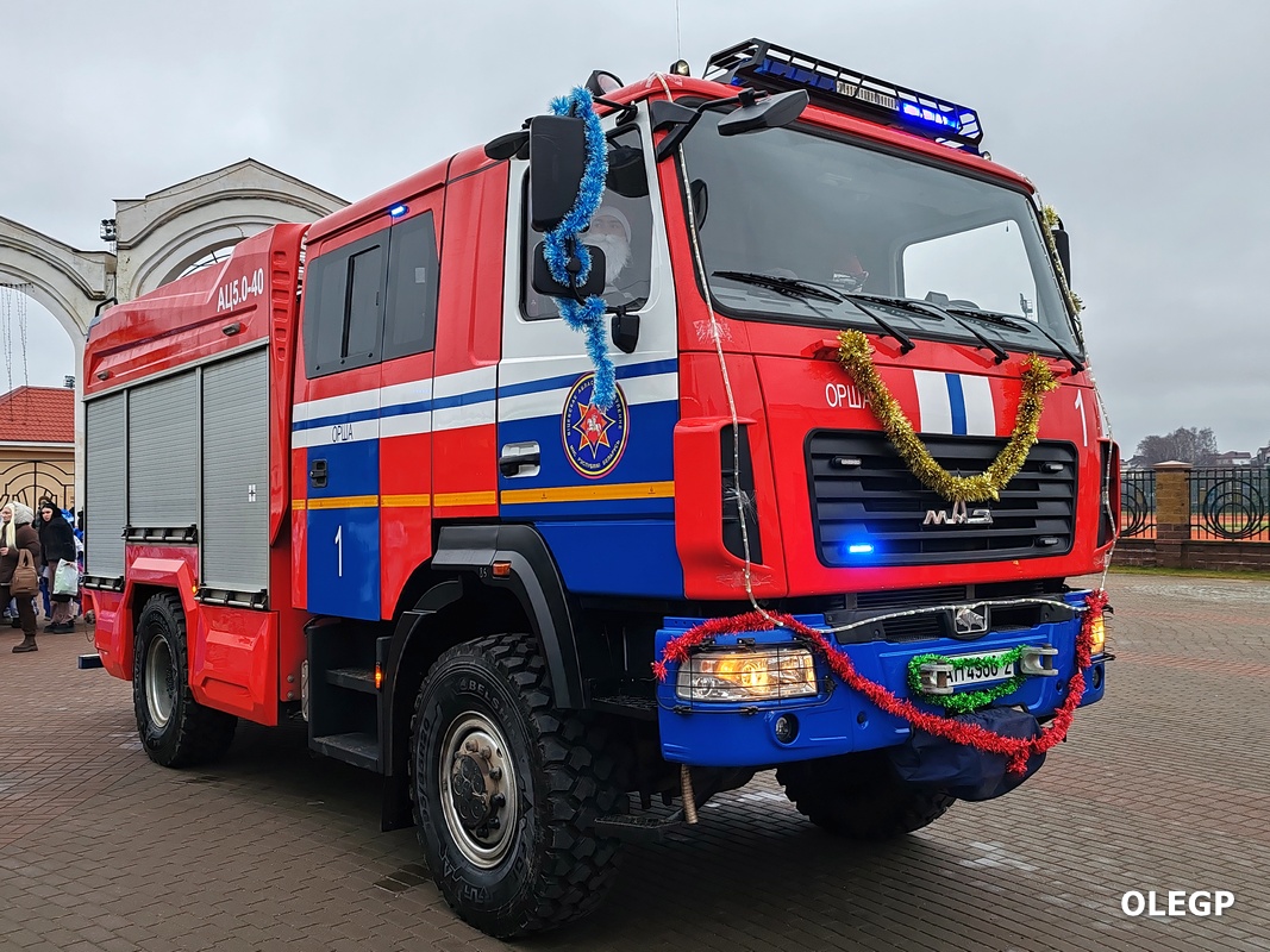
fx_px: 1211
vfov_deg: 42.9
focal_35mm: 33
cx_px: 635
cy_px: 476
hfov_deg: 55.4
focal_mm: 6.12
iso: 160
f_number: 1.9
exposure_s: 1/100
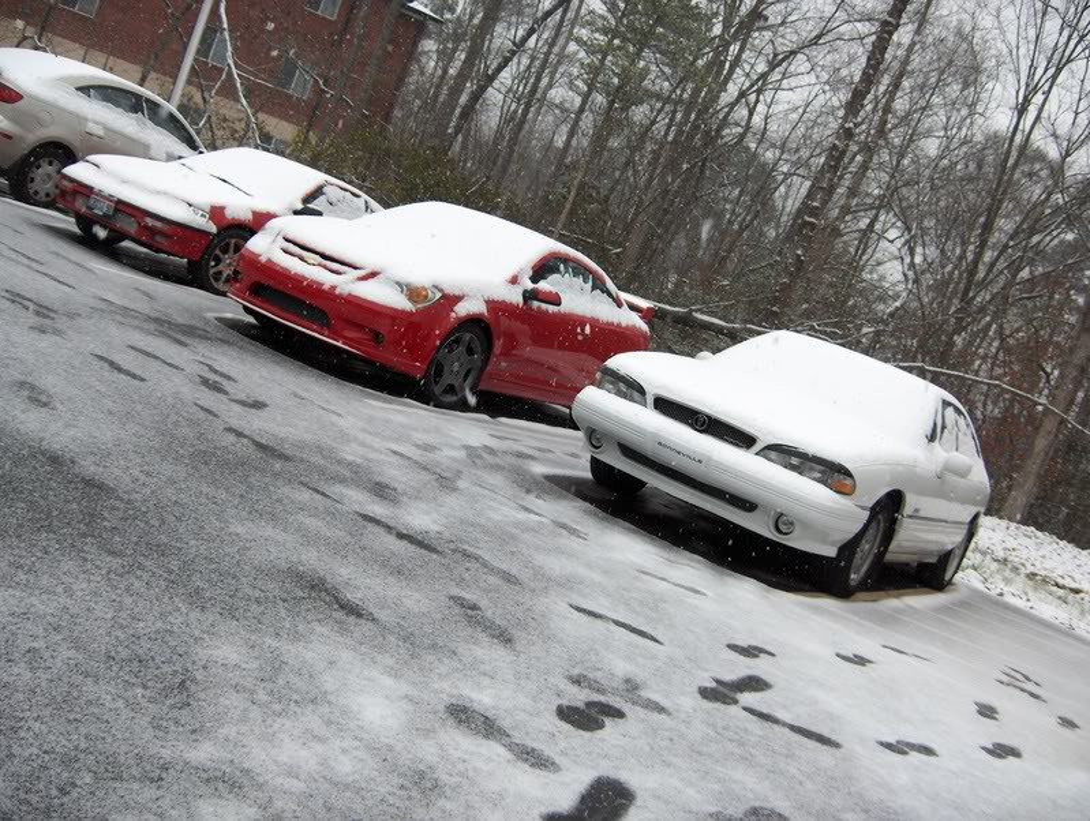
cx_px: 545
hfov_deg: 47.8
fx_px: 1230
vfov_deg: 36.9
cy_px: 410
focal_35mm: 39
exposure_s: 1/246
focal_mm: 8
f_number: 2.8
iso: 100
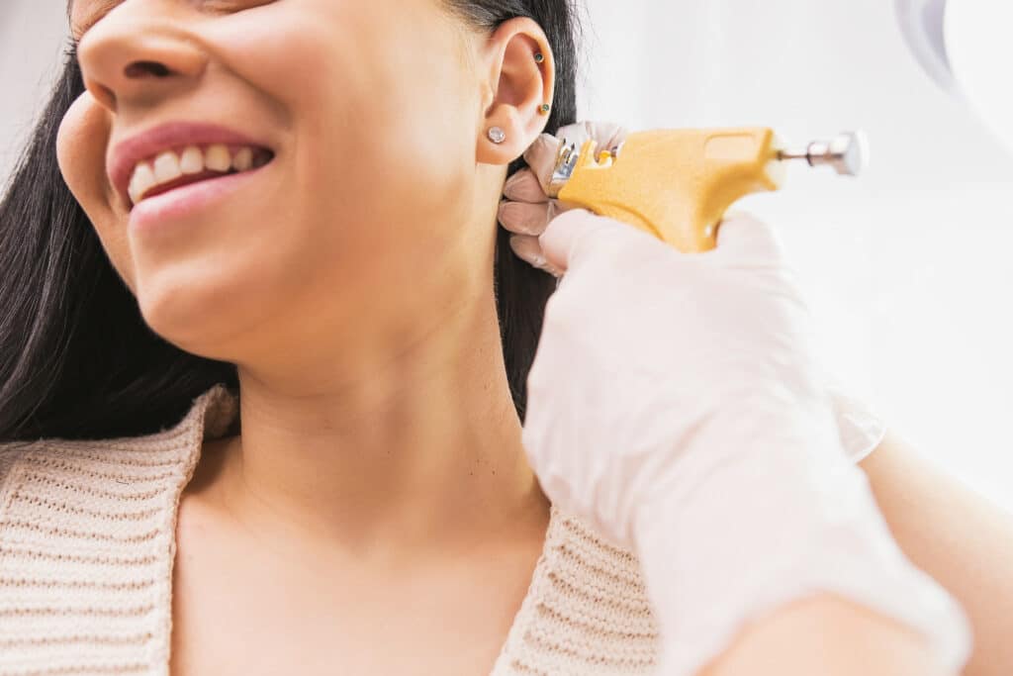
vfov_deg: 37.9
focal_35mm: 35
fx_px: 985
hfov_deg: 54.4
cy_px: 338
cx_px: 506
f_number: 3.2
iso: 500
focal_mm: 23
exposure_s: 1/250
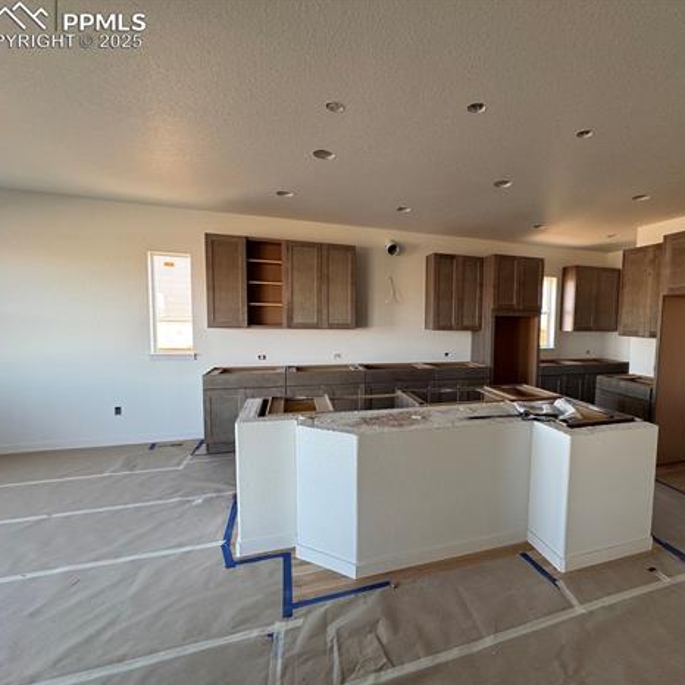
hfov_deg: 82.2
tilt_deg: -3.7
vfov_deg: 84.0
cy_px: 349
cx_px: 432
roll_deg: -1.1
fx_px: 381
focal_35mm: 17
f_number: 2.2
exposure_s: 1/99
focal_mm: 2.22
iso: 160
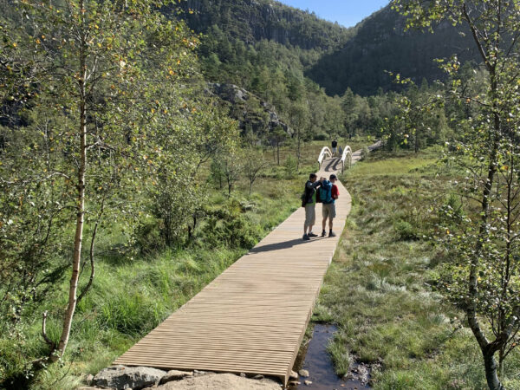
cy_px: 195
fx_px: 391
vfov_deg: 53.1
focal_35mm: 26
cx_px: 260
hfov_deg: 67.3
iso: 25
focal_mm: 4.2
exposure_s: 1/1065
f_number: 1.8
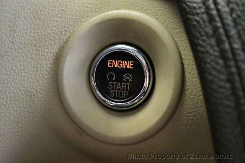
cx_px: 122
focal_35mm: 82
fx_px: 558
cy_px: 82
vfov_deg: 16.6
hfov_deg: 24.8
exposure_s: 1/60
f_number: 5.6
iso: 12800
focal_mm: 55
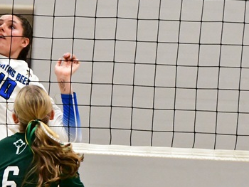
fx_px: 4031
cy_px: 78
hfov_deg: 3.5
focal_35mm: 560
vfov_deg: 2.7
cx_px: -23
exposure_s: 1/1000
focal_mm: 160
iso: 12800
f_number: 4
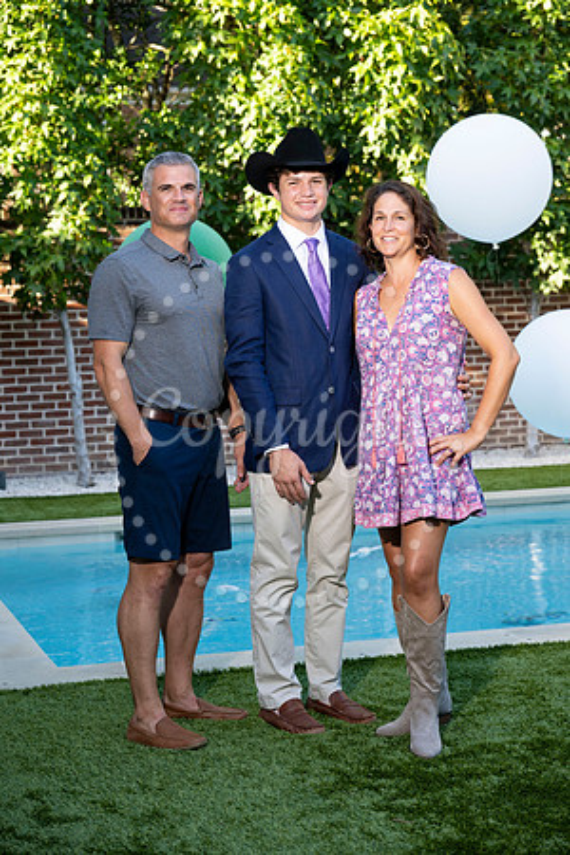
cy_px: 428
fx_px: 1639
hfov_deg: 19.7
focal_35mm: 69
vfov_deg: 29.2
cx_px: 285
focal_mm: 69
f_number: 4.5
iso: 400
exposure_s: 1/200
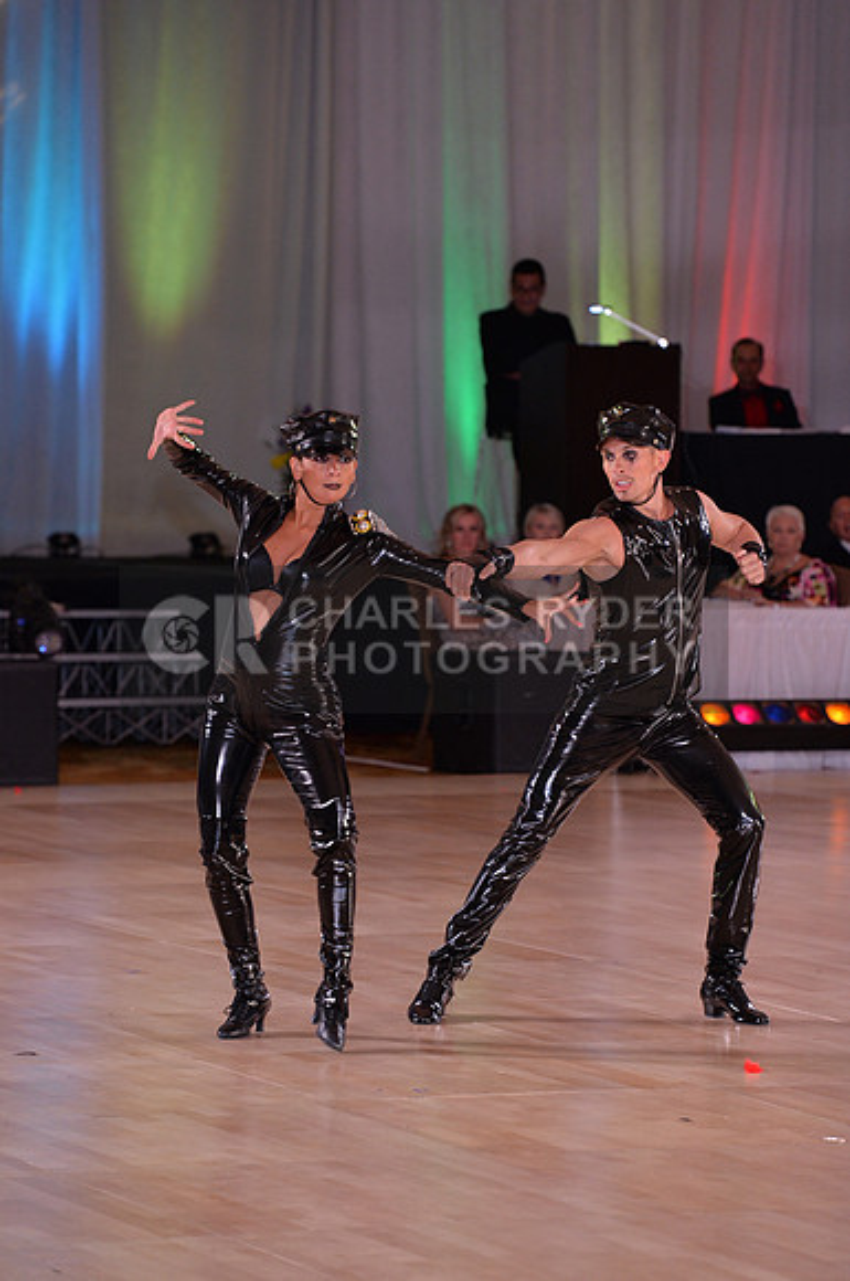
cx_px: 425
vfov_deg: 11.8
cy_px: 640
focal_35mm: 175
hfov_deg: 7.8
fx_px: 6216
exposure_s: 1/250
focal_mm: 175
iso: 2000
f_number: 5
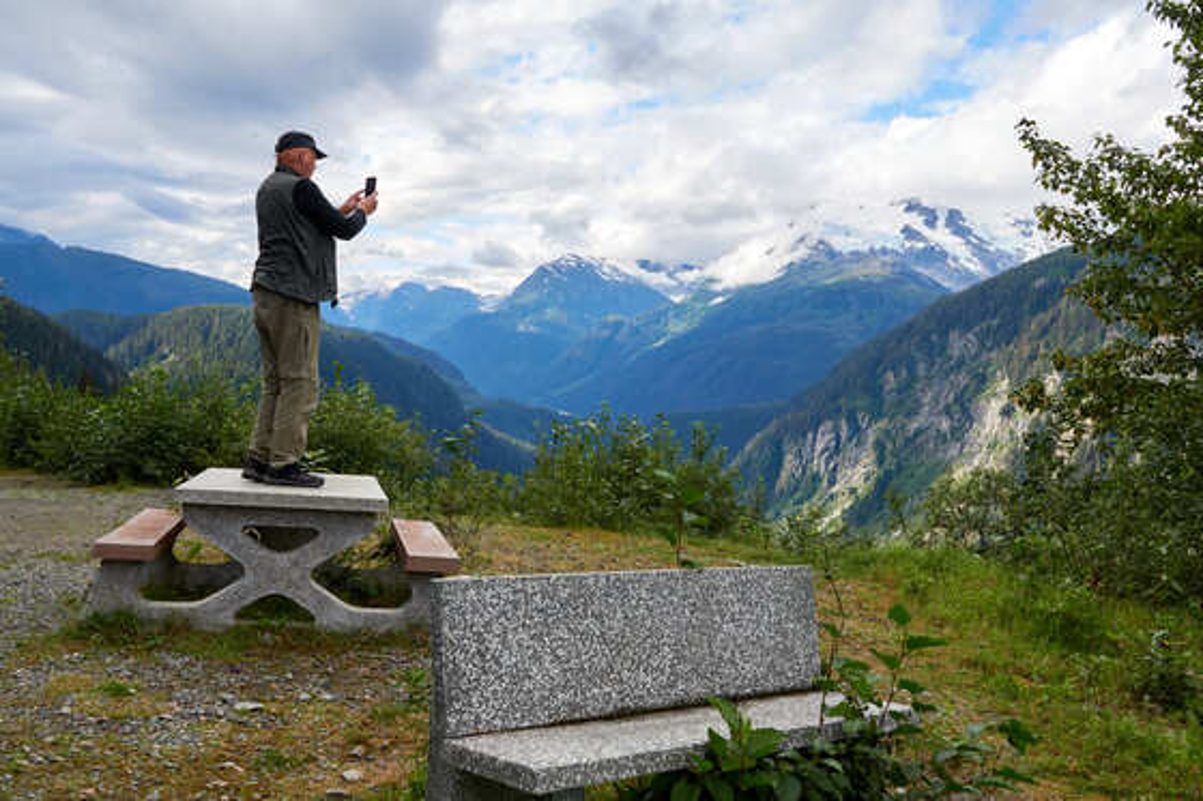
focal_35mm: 34
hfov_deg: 55.8
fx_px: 1136
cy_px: 400
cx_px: 602
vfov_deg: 38.9
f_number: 4
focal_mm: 12.63
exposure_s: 1/320
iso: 100
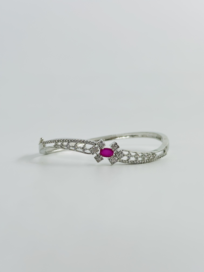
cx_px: 102
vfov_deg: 39.7
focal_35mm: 48
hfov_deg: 30.3
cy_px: 136
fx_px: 377
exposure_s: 1/1376
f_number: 1.78
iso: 80
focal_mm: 6.86
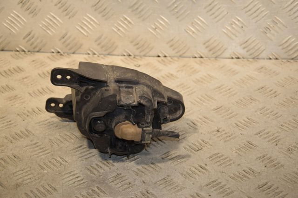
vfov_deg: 14.7
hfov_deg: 21.9
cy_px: 99
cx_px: 149
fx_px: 769
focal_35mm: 93
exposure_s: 1/200
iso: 800
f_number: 6.3
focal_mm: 62
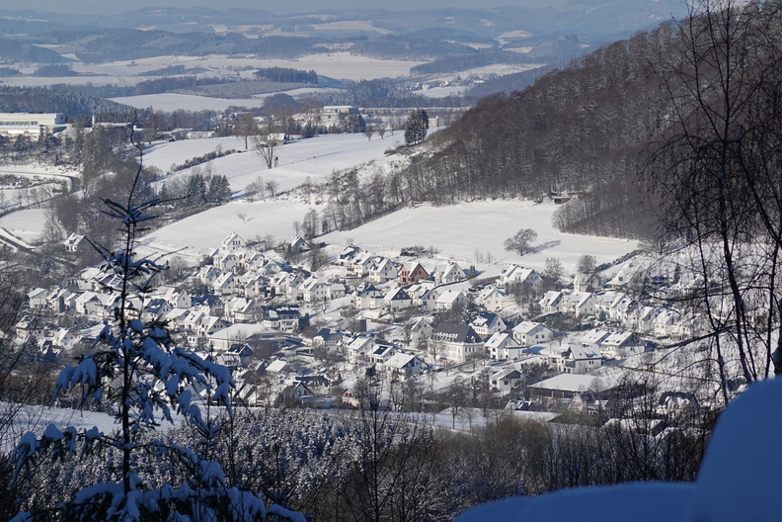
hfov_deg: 10.3
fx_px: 4344
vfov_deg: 6.9
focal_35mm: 200
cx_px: 391
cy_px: 261
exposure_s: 1/1000
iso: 100
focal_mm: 72
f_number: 5.6
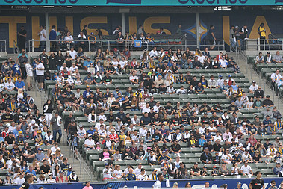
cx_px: 171
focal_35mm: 237
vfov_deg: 5.8
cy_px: 85
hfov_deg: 8.7
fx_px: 1864
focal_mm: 155
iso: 320
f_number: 3.5
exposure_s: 1/2500
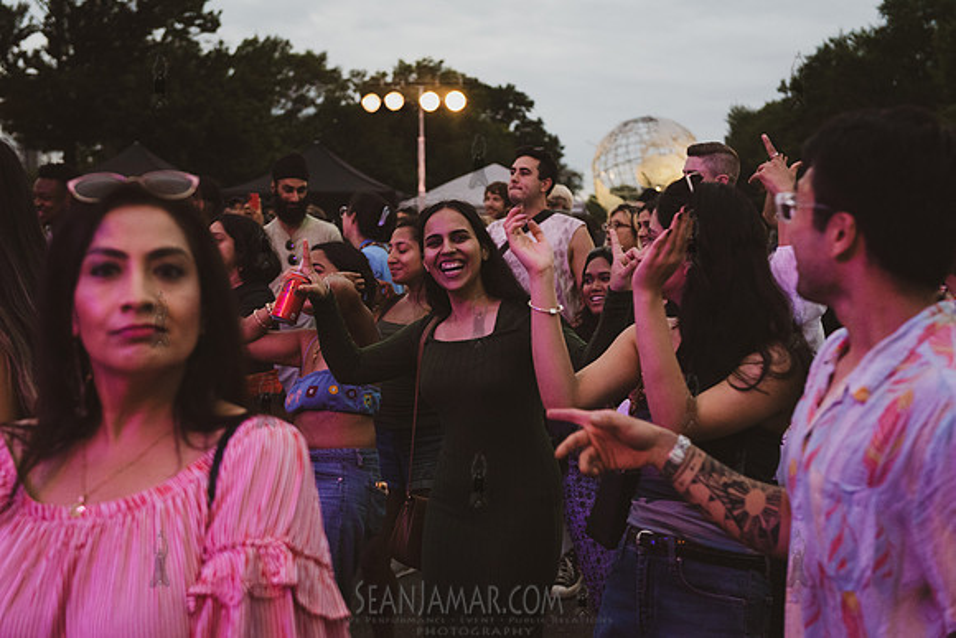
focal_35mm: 58
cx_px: 478
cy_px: 319
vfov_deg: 23.2
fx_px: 1551
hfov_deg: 34.3
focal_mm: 58
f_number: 4
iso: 5000
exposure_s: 1/400
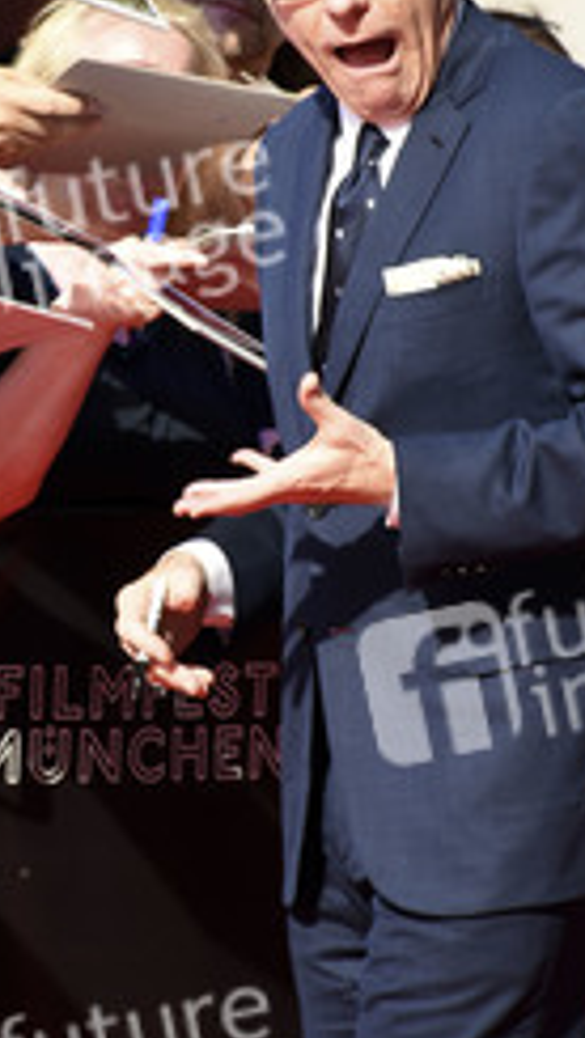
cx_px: 191
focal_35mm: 359
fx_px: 9890
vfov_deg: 6.0
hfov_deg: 3.4
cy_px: 453
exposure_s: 1/160
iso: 200
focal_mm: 140
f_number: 7.1
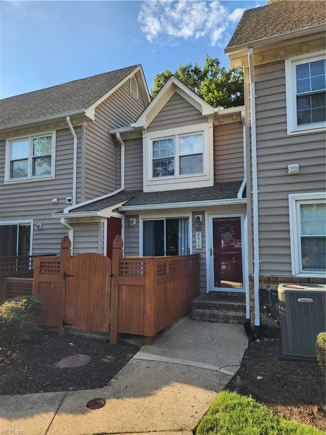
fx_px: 289
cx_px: 163
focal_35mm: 23
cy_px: 218
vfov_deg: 73.9
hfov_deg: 58.9
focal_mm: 6.4
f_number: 1.8
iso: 12
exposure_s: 1/332
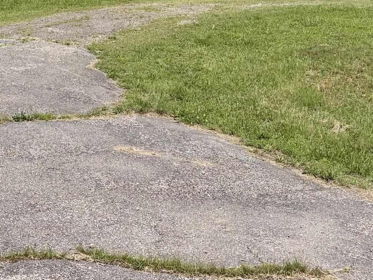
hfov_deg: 28.0
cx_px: 128
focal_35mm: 69
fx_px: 743
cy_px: -24
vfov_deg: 20.4
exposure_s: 1/3831
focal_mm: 5.96
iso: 50
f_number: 1.6
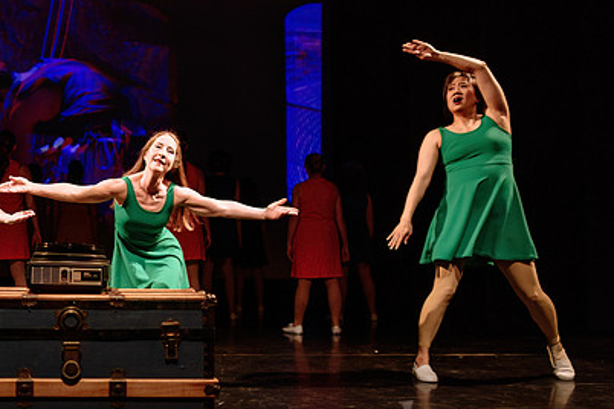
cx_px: 127
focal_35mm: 40
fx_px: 682
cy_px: 224
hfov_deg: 46.1
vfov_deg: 33.4
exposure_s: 1/320
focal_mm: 24
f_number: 1.4
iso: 1000
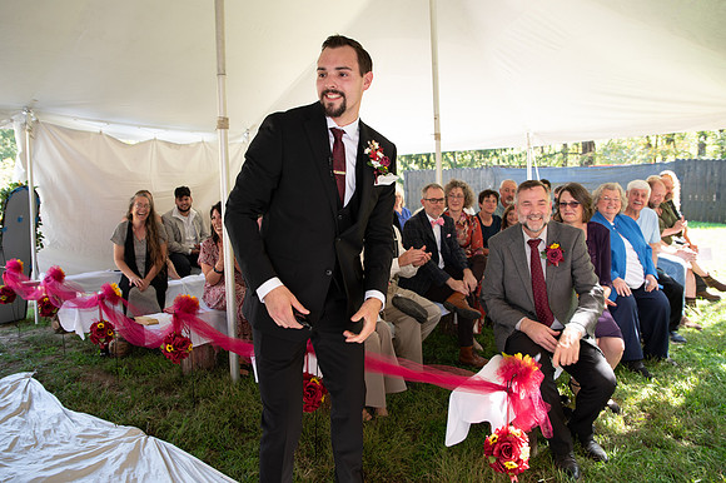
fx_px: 540
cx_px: 350
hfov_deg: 67.8
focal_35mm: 27
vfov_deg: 48.1
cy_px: 222
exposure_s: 1/200
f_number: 3.2
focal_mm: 24
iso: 320
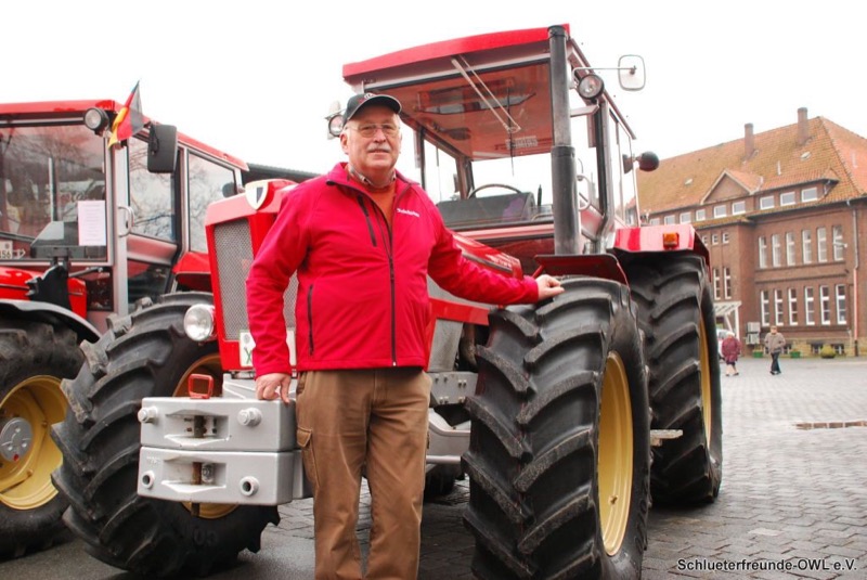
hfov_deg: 53.1
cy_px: 290
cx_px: 434
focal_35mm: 36
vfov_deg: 36.9
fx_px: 868
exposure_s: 1/60
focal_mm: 24
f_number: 4
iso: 400
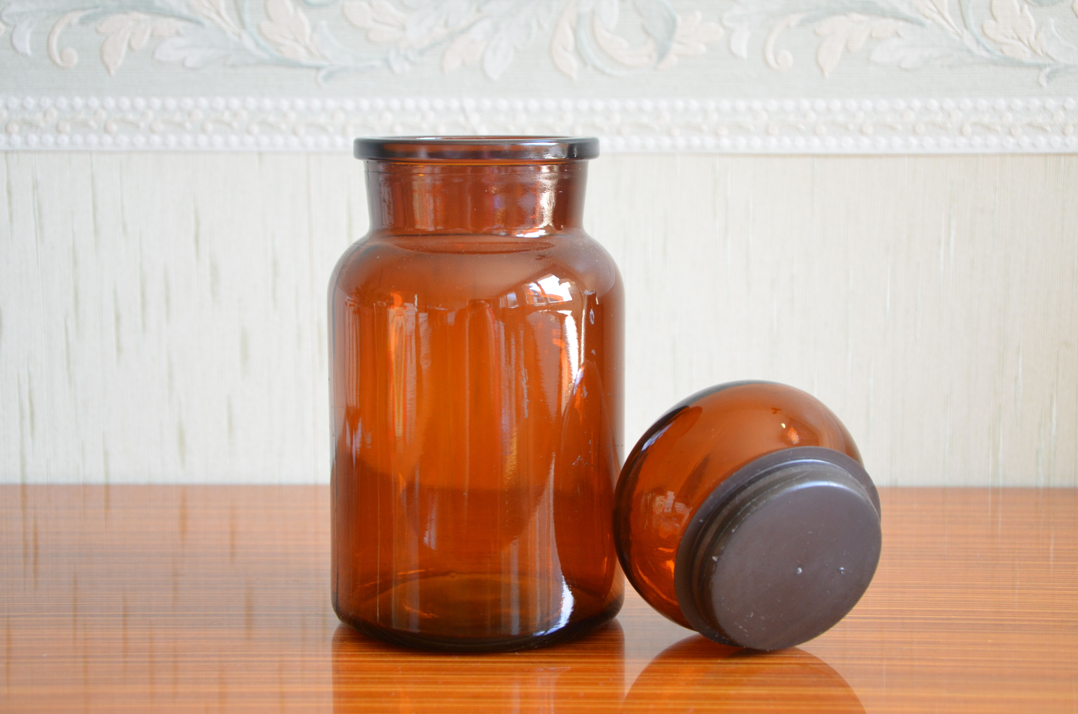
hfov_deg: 32.0
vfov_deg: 21.5
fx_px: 1883
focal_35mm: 63
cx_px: 539
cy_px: 357
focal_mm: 42
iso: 800
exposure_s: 1/60
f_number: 5.6
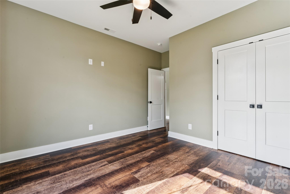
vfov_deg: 73.1
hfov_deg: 96.0
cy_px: 97
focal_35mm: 16
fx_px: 130
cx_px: 145
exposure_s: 1/4
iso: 100
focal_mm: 16.2
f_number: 13
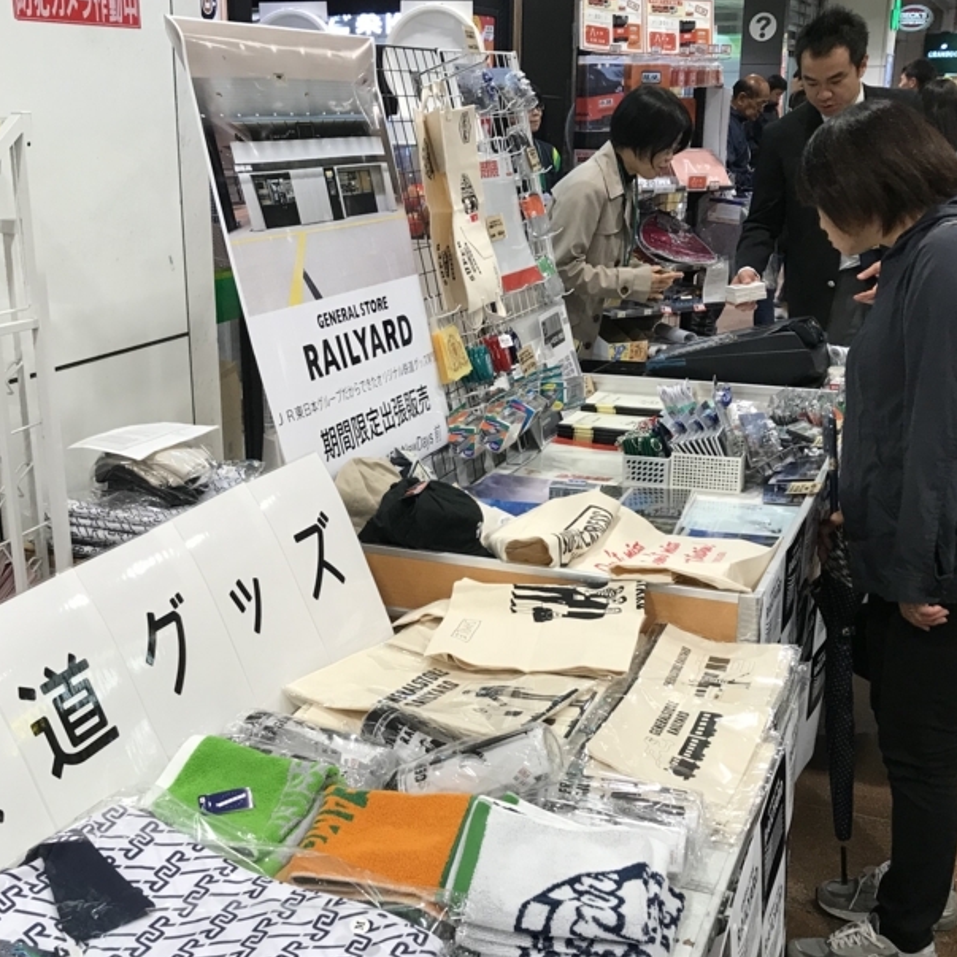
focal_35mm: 42
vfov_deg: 39.9
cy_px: 549
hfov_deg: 39.9
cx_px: 405
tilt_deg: -16.7
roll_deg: +0.4
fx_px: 1314
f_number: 1.8
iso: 25
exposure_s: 1/33
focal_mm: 3.99
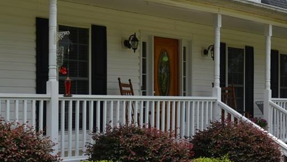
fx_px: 571
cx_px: 107
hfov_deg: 28.1
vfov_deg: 16.1
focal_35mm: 75
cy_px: 110
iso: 200
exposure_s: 1/250
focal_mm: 24
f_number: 10
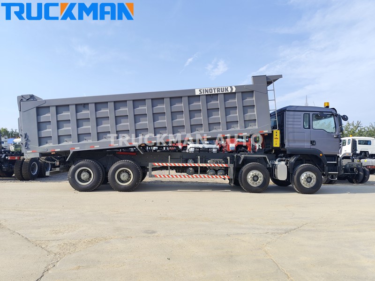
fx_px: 249
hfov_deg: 73.9
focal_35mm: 23
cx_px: 188
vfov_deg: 58.9
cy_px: 140
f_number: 1.65
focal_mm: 6.14
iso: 50
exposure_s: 1/649
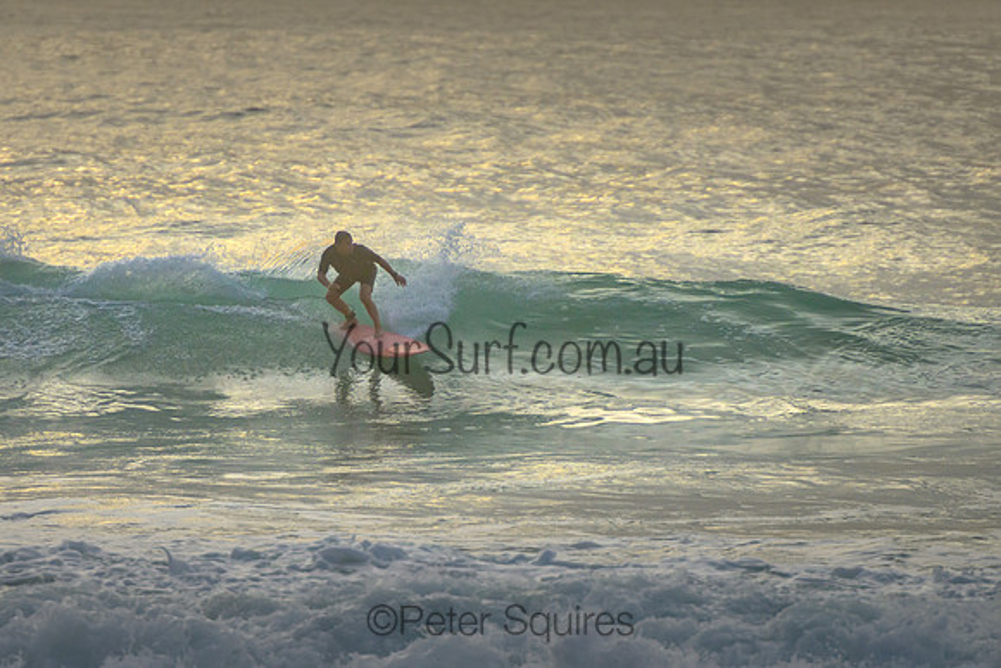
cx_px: 412
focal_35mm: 550
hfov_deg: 3.7
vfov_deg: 2.5
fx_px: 15290
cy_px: 312
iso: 560
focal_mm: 400
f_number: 5.6
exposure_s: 1/2000
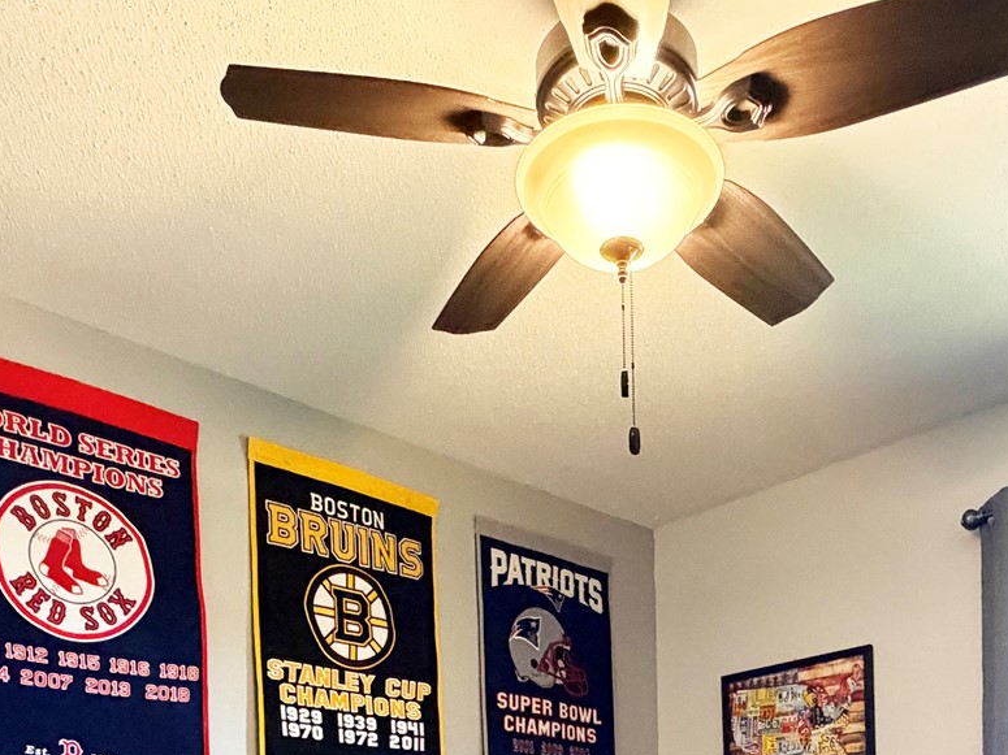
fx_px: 1077
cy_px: 925
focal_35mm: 37
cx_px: 600
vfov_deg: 31.7
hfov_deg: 49.9
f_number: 2.2
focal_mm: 2.22
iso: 640
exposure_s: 1/60
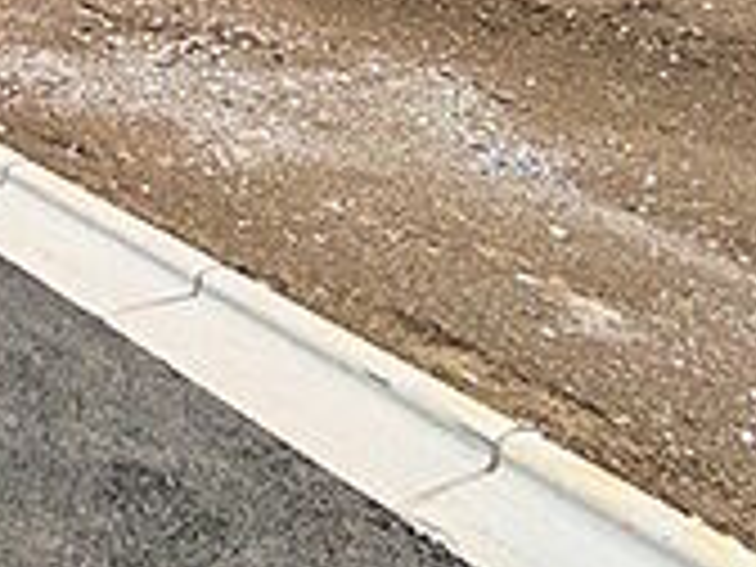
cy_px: -324
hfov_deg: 26.4
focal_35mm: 50
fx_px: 1092
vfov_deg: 22.7
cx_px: -405
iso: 52
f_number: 2.2
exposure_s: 1/3322
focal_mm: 1.83
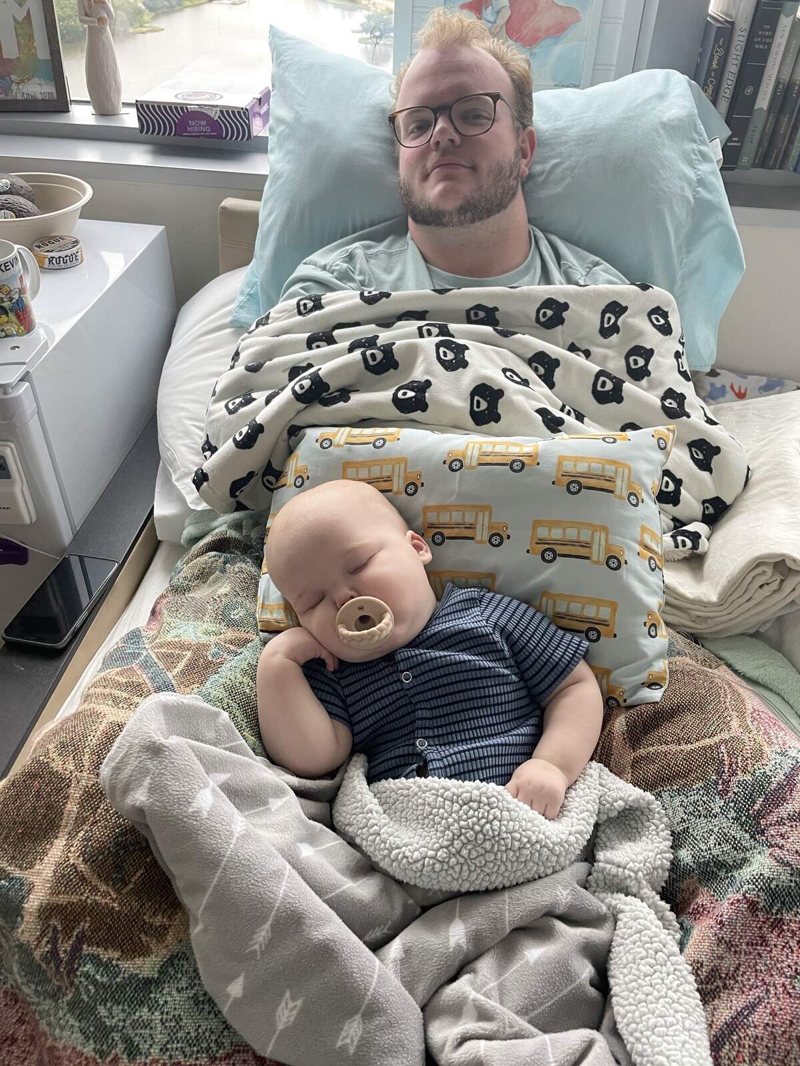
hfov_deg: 53.1
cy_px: 533
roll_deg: -3.2
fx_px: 801
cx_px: 400
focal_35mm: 26
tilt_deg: -39.7
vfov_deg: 67.3
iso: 160
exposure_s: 1/60
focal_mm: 4.2
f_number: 1.6
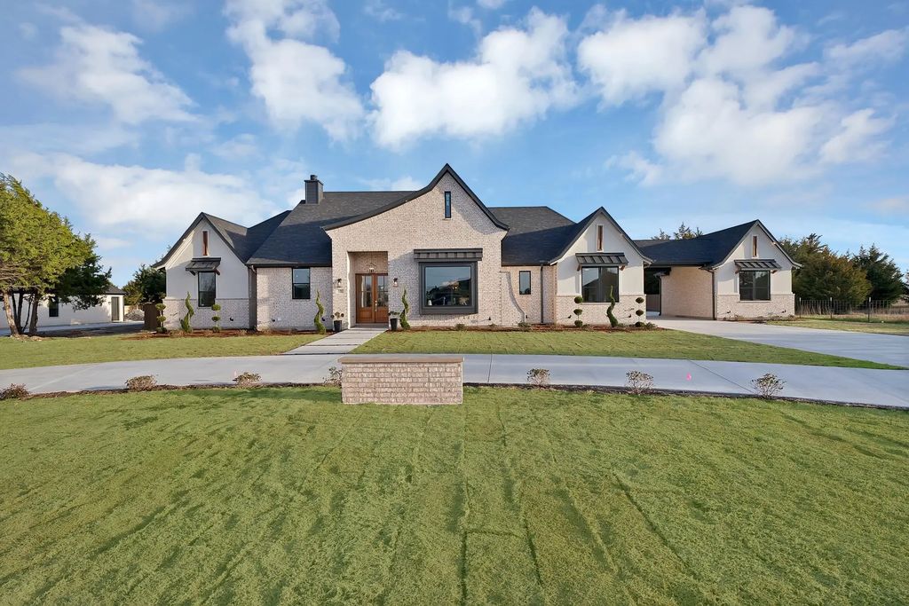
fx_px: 404
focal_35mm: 16
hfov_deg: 96.7
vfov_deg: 73.8
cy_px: 303
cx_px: 454
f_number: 9
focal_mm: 16
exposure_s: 1/160
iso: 640
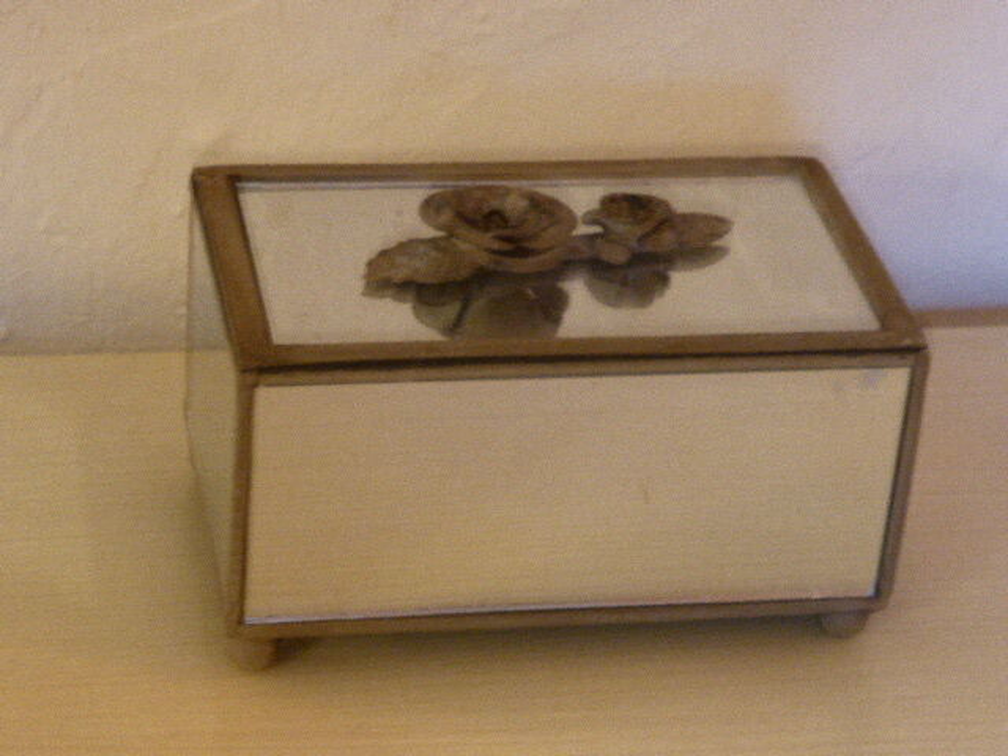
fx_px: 3232
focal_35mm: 111
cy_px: 378
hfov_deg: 17.7
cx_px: 504
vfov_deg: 13.3
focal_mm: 18.2
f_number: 5.3
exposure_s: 1/4
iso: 500
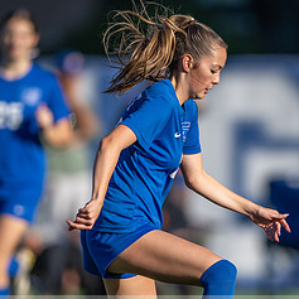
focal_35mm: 1109
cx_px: 223
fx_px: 10838
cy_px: 186
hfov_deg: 1.6
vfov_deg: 1.6
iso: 140
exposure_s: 1/2000
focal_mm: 400
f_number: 2.8
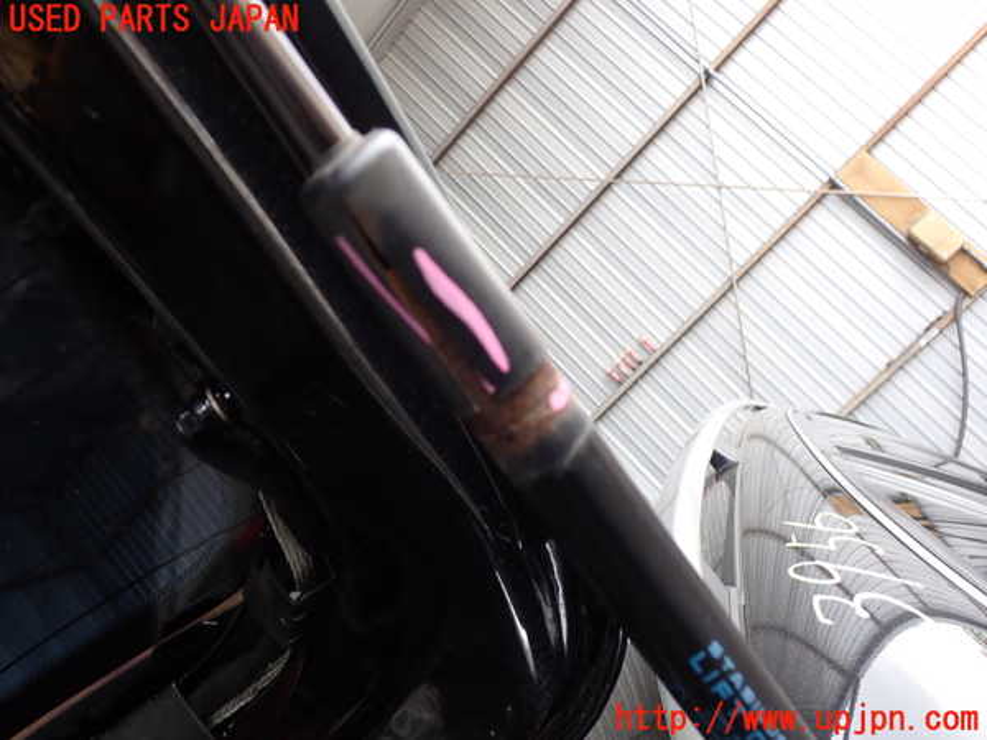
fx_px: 855
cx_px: 494
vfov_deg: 46.8
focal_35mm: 30
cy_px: 370
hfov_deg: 60.0
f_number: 3.2
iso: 100
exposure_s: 1/60
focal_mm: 5.4
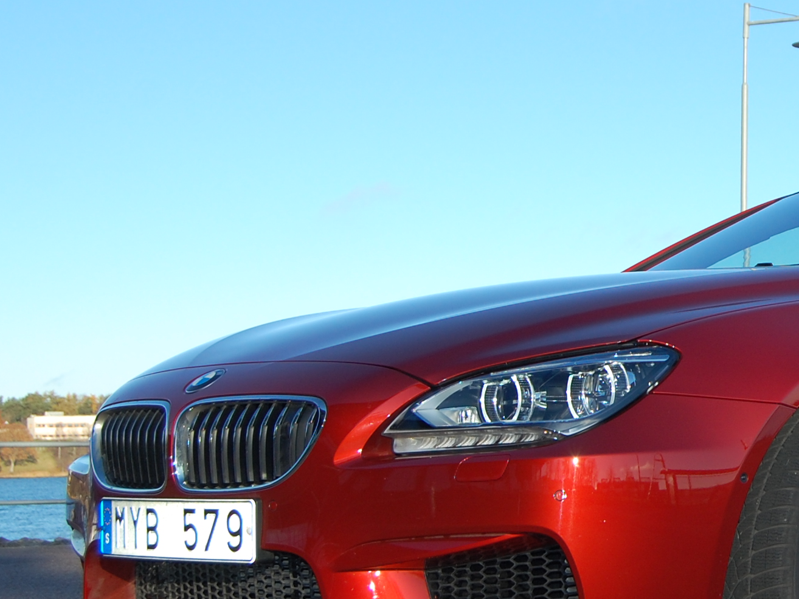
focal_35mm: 99
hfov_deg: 19.2
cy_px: 268
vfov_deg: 14.9
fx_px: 2285
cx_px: 835
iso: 220
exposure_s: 1/500
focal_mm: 30
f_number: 5.6
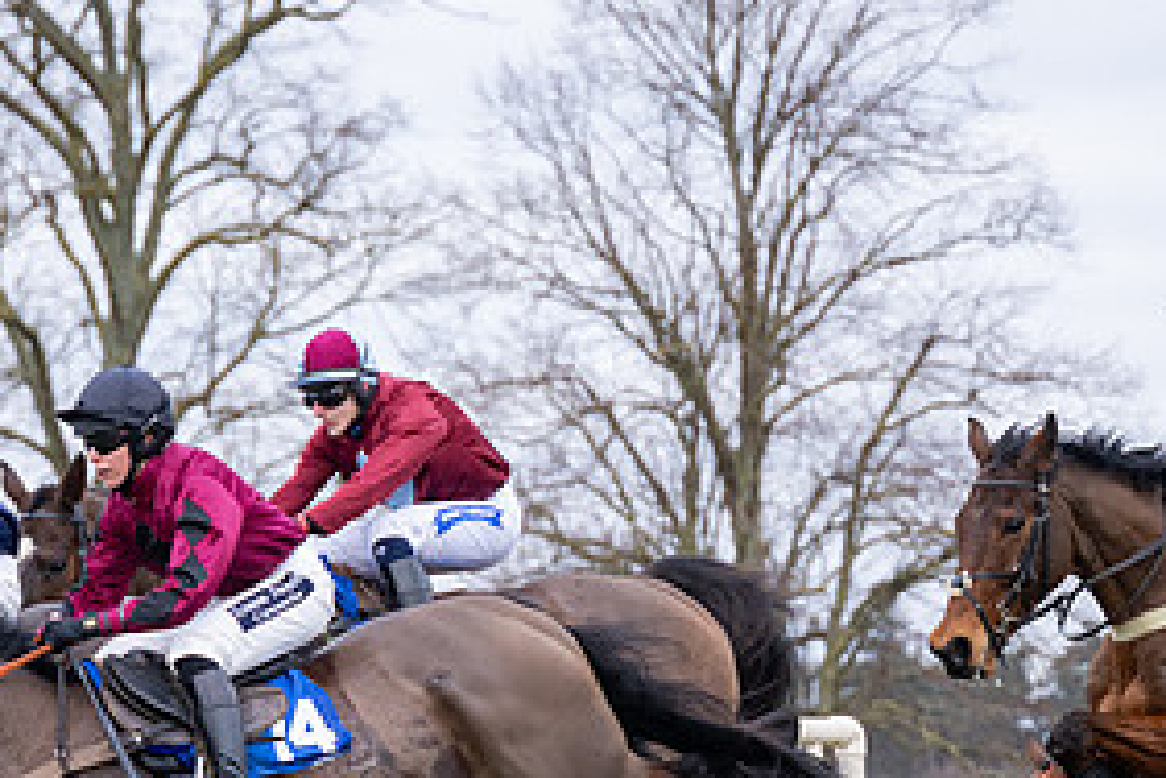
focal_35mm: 282
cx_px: 287
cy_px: 720
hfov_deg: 7.3
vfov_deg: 4.9
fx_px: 9133
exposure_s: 1/1000
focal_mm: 103
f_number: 4
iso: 800
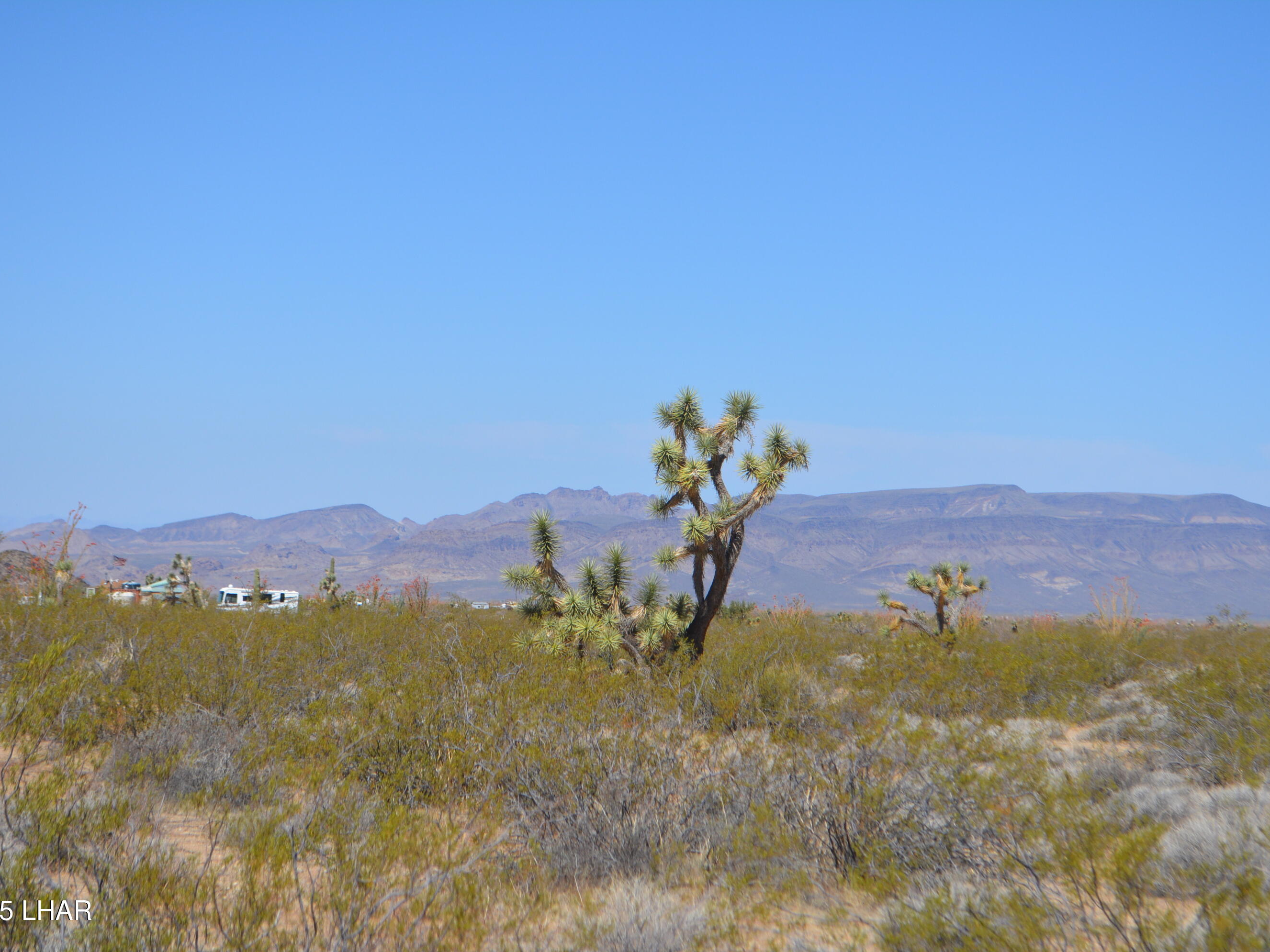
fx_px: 3285
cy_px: 476
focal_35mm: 90
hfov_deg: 21.9
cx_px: 648
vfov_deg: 16.5
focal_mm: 55
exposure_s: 1/2000
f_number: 7.1
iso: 400
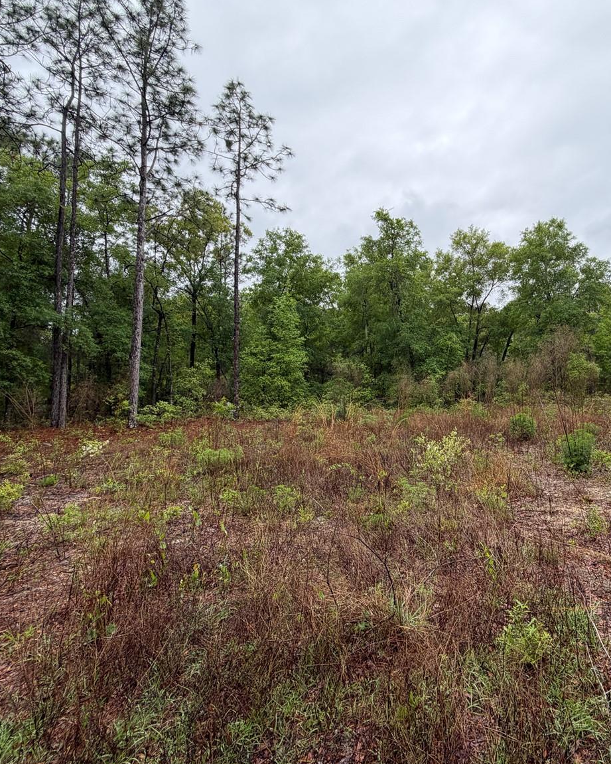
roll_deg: +1.0
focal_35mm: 19
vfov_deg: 83.3
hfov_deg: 68.1
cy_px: 384
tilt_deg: +2.7
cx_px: 425
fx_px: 429
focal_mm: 2.22
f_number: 2.2
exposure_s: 1/518
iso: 40
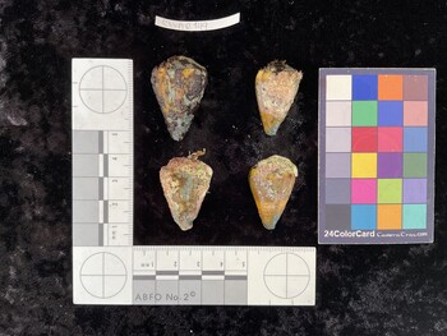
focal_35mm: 29
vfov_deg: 48.3
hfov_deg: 61.6
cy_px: 168
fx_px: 375
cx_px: 224
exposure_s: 1/60
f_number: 1.8
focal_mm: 3
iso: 50
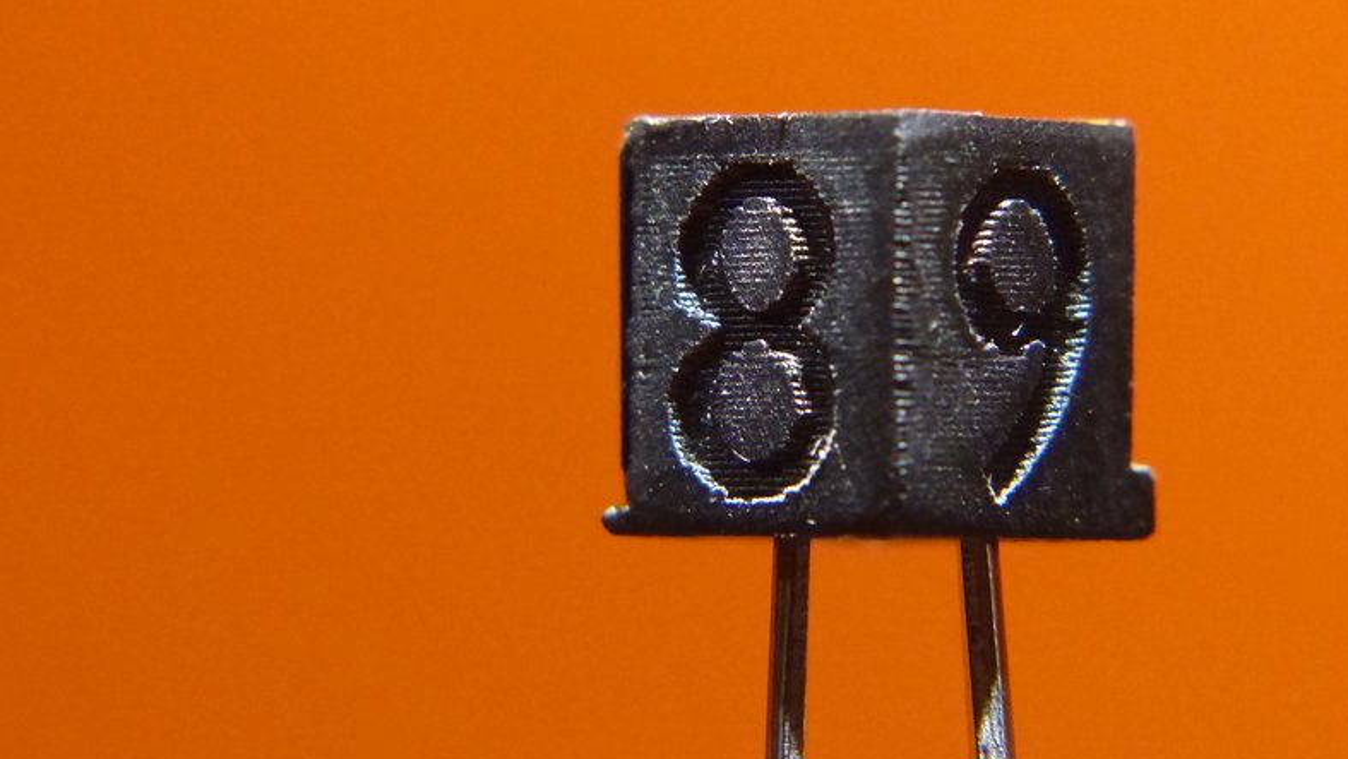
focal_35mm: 129
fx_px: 4612
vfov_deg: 9.4
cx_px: 795
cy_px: 274
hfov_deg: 16.6
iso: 800
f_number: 2.8
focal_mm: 16.4
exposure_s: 1/125
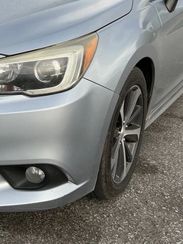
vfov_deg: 29.1
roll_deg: -3.1
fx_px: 465
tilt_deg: -13.8
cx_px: 1
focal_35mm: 66
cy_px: 74
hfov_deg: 21.5
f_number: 1.8
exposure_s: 1/358
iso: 25
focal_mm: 3
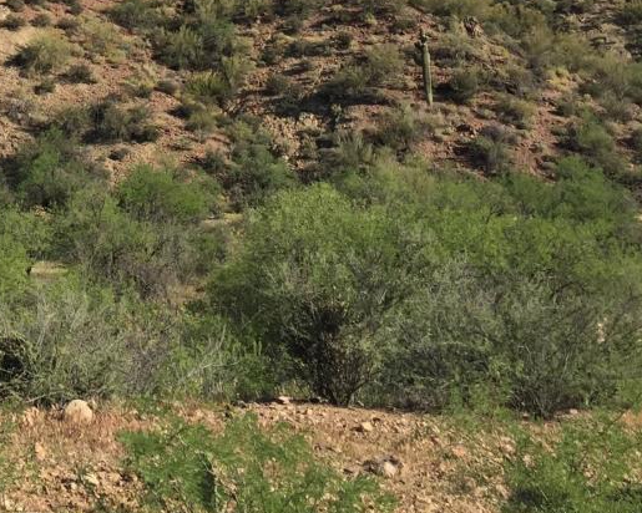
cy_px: -96
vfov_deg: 19.3
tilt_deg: +8.1
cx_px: 18
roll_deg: +0.5
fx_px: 1425
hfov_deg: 24.4
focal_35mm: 75
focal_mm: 4.15
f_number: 2.2
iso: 32
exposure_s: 1/1522
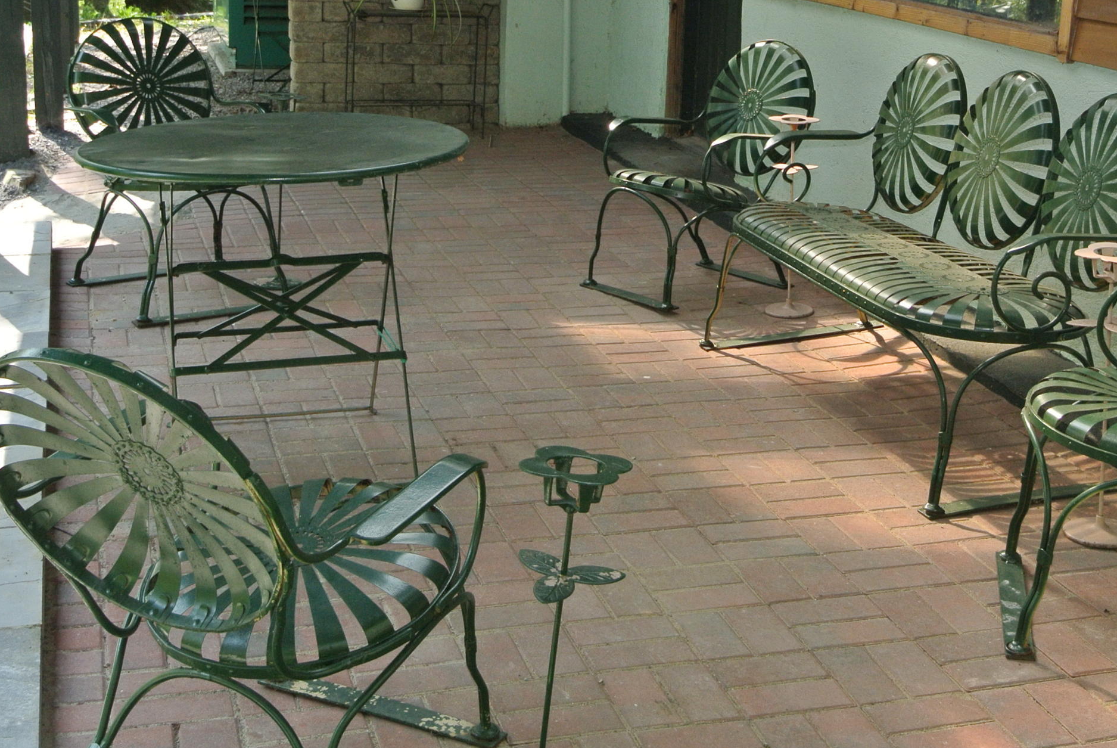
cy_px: 240
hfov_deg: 35.6
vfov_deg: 24.1
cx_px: 612
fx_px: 1740
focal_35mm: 56
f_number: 5.6
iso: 320
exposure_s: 1/60
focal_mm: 13
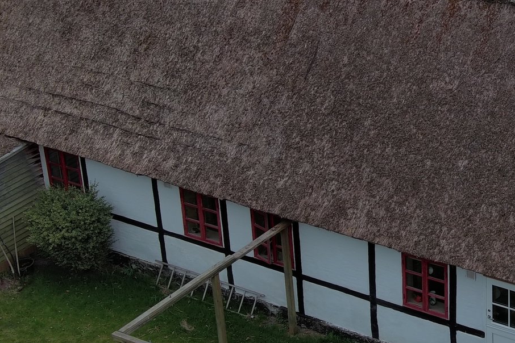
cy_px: 141
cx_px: 524
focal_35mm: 96
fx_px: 1373
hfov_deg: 20.5
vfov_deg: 14.2
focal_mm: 10.57
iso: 100
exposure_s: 1/160
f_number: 9
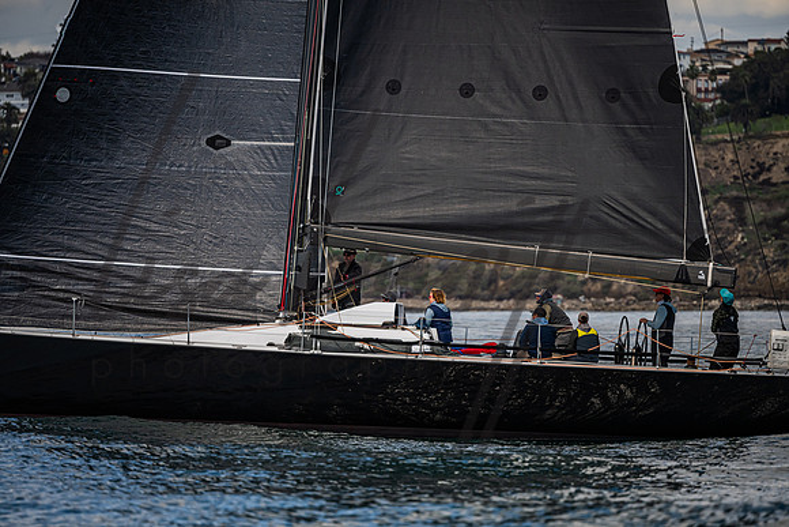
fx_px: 8768
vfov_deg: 3.4
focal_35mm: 400
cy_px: 264
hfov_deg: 5.2
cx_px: 394
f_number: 5.6
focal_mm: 400
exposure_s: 1/3200
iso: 400
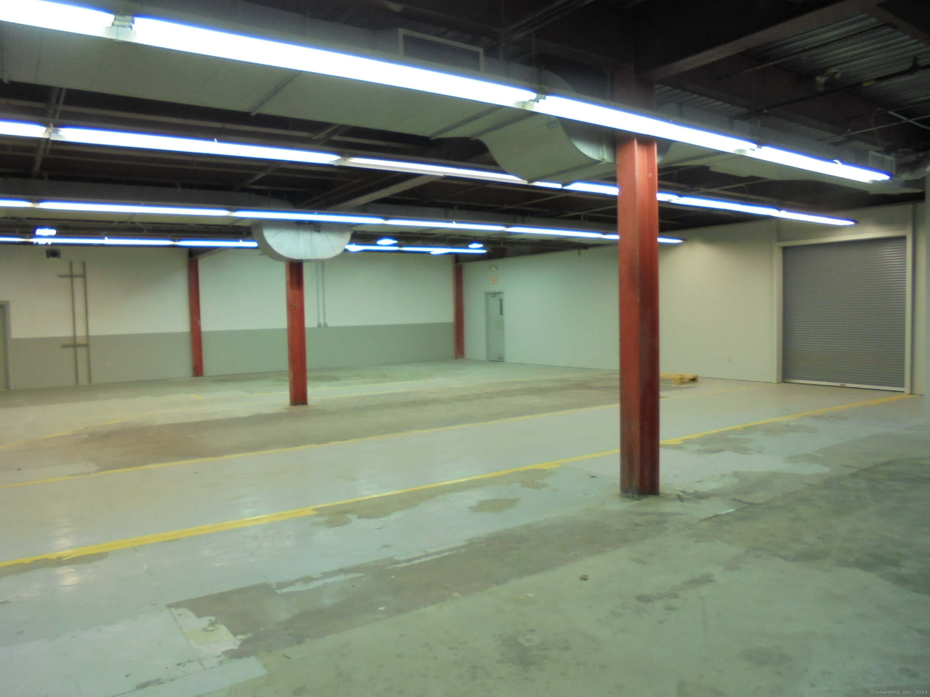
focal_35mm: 26
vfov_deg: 53.1
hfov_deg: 67.3
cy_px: 348
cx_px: 465
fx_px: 699
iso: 160
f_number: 3.5
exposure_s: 1/30
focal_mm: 4.6
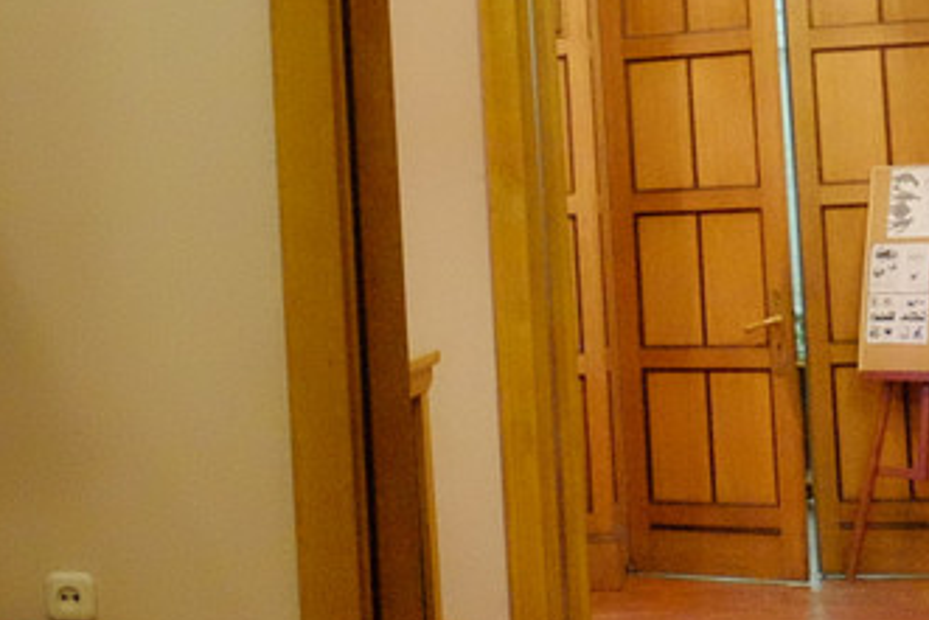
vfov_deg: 12.4
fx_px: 2840
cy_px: 81
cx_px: -629
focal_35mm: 110
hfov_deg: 16.3
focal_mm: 18
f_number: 2.8
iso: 6400
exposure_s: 1/58
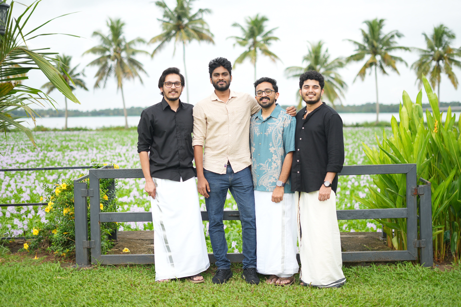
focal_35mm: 50
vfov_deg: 27.0
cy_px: 154
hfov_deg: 39.6
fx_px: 640
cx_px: 230
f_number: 1.8
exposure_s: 1/1250
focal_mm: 50
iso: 125
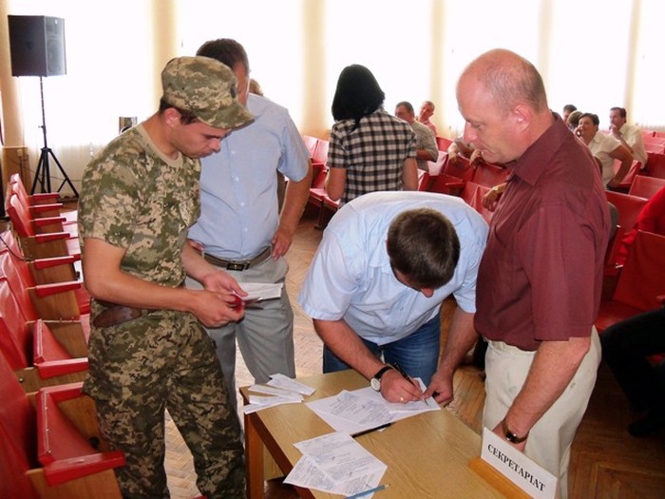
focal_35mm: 35
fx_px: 672
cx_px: 332
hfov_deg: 52.6
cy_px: 250
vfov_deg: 40.7
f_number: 3.5
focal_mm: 6.2
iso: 200
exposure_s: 1/30
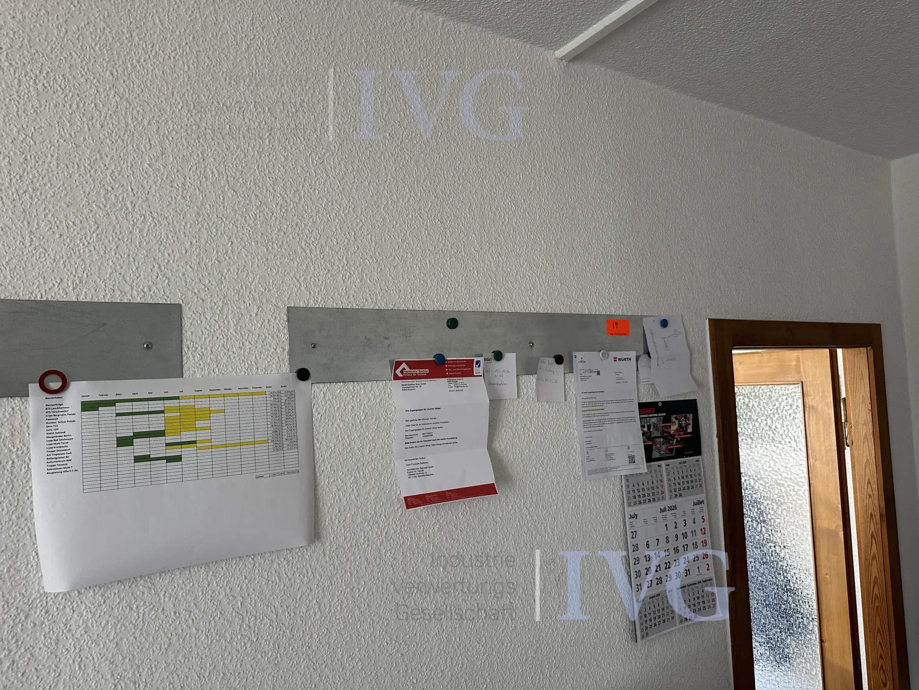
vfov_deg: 56.8
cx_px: 460
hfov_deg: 71.6
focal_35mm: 24
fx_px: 637
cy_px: 345
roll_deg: +2.2
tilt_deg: +3.3
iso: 250
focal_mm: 6.86
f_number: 1.78
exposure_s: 1/90
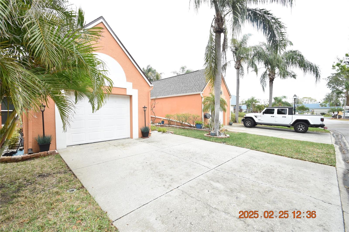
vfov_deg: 77.3
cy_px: 116
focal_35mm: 15
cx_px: 174
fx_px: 145
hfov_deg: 100.4
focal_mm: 10
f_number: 8
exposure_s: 1/250
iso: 320
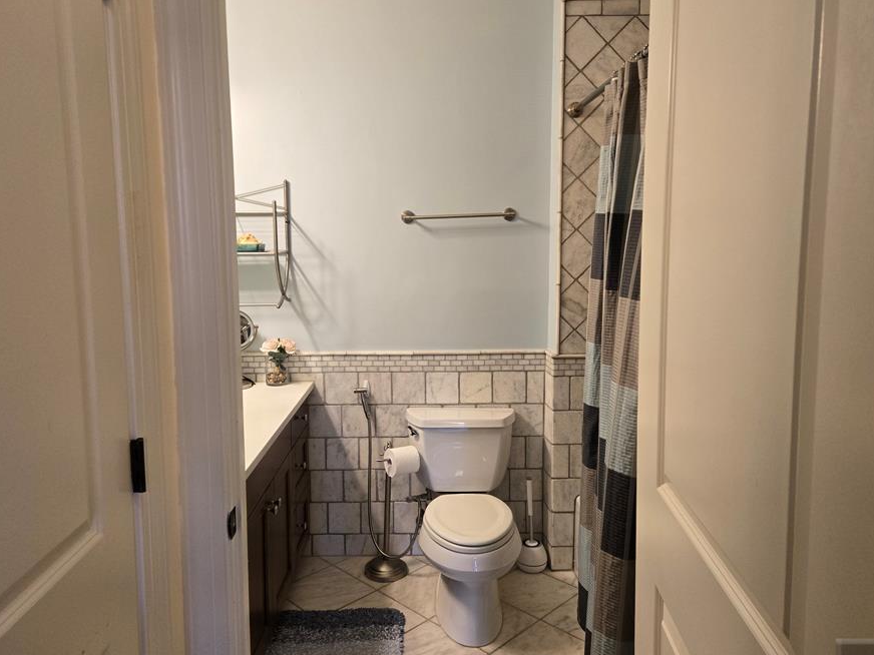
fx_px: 682
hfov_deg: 65.3
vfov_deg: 51.3
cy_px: 302
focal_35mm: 27
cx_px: 424
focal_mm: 5.4
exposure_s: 1/120
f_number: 1.8
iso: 160
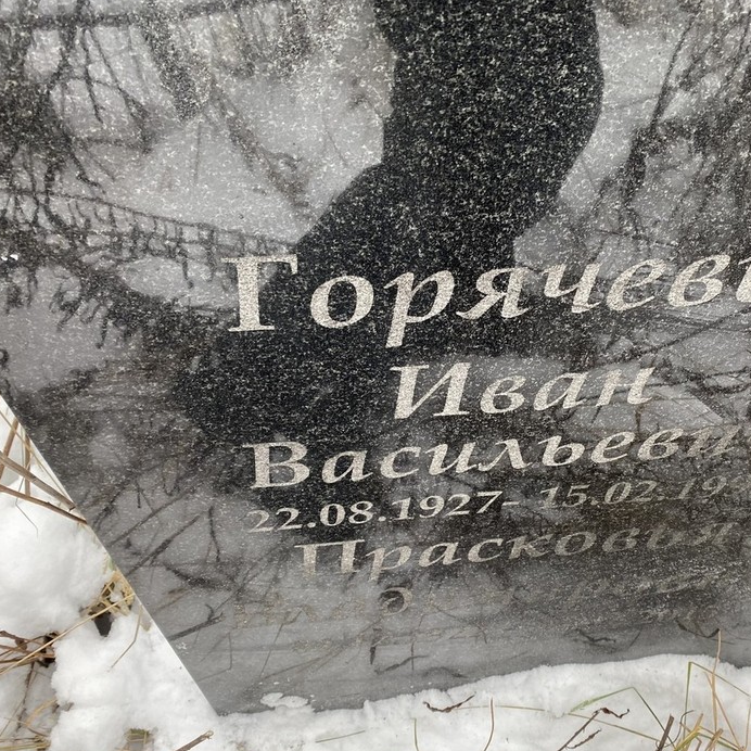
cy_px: 396
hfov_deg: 47.6
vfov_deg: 48.4
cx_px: 504
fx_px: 835
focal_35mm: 34
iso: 50
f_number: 1.8
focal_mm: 4.25
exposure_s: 1/121
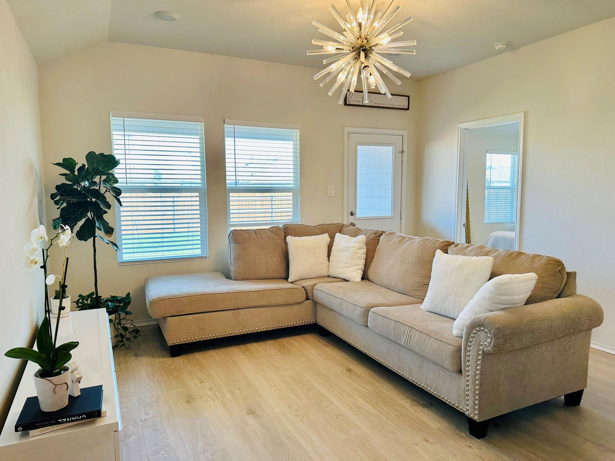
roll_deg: +0.2
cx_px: 308
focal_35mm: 24
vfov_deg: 56.8
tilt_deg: -5.4
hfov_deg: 71.6
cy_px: 230
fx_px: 426
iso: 80
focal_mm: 6.86
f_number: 1.78
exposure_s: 1/120
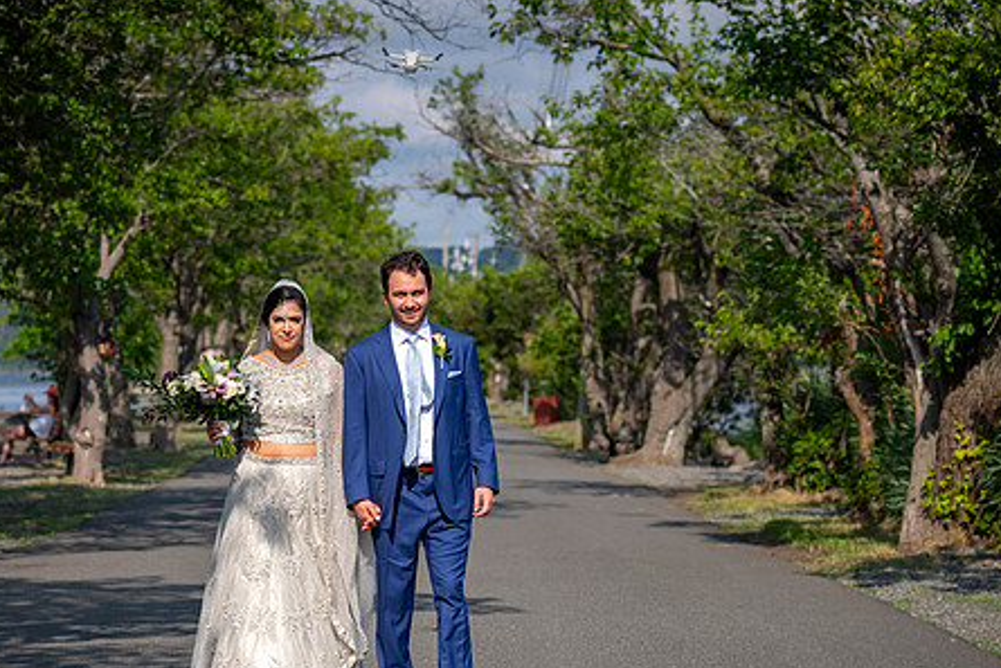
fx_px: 3338
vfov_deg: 11.4
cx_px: 423
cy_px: 385
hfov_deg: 17.0
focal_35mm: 120
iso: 160
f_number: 4
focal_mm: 85
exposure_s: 1/8000
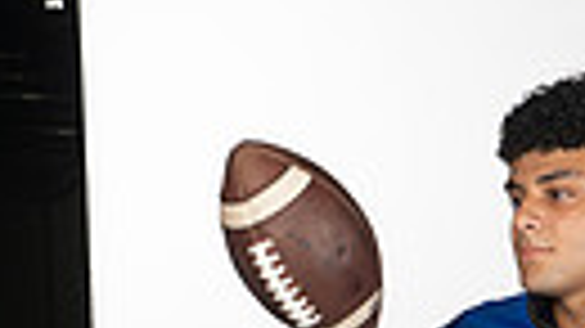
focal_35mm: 203
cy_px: 881
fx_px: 3148
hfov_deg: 10.5
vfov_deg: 5.7
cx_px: 590
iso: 250
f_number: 7.1
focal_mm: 56
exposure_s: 1/400
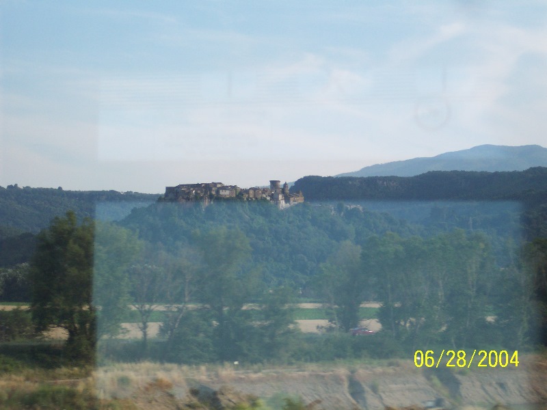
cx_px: 274
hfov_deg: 17.3
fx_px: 1801
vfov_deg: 13.0
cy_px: 205
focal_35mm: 114
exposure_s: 1/180
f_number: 4.8
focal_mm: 24
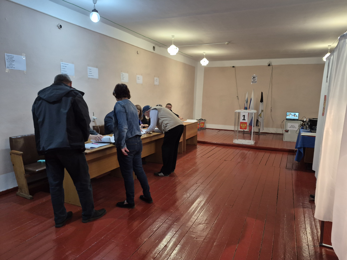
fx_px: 231
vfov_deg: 58.9
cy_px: 130
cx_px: 174
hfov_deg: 73.9
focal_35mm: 23
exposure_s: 1/100
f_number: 1.8
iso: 640
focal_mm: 5.4
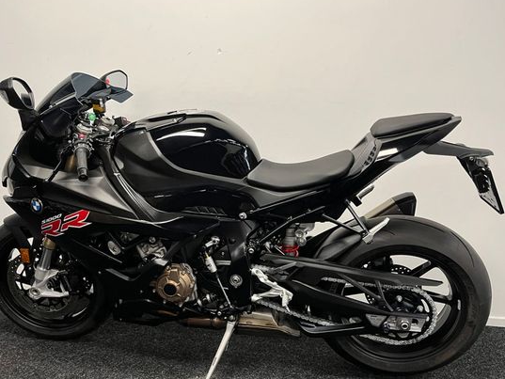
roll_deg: -0.5
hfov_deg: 58.3
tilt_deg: -12.5
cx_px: 240
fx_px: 452
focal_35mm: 31
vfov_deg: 45.4
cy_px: 213
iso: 100
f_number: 1.6
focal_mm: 5.1
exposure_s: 1/50
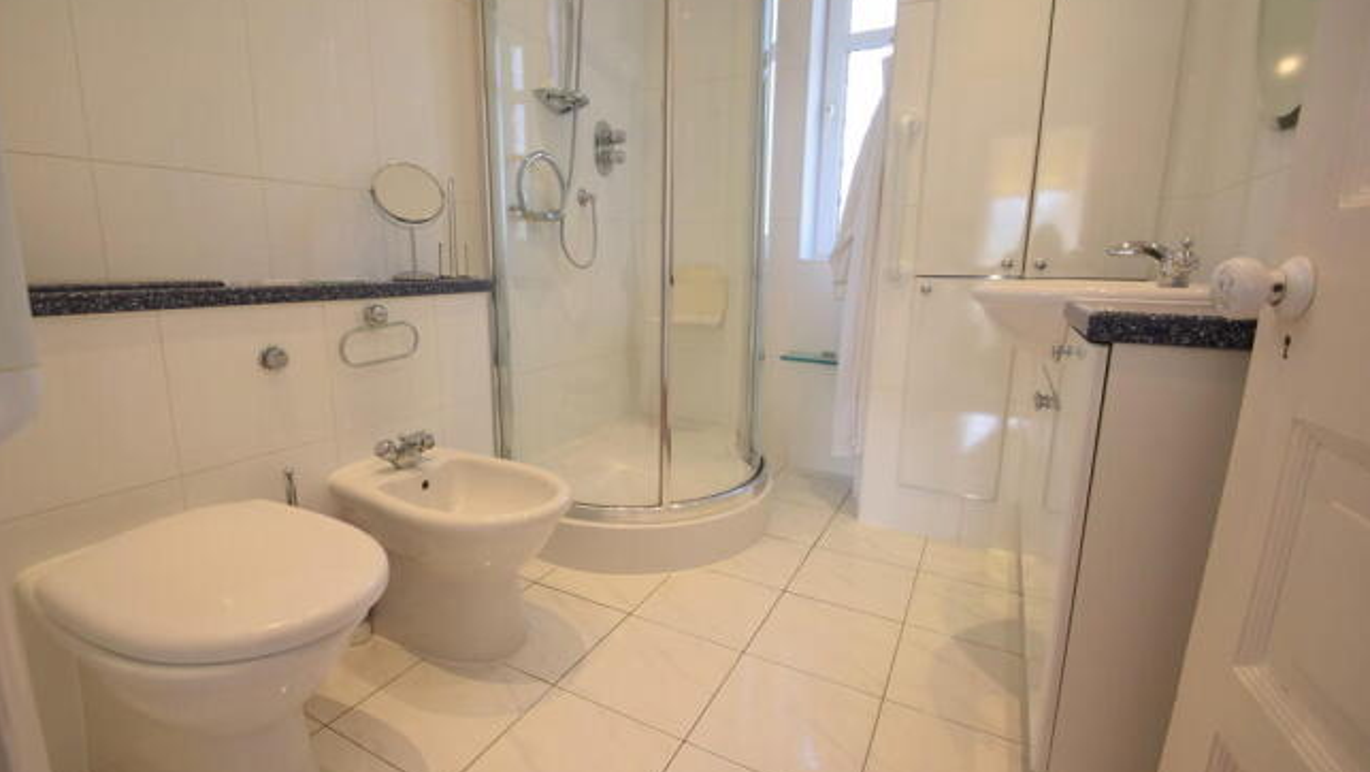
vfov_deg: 67.1
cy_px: 366
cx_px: 676
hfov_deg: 99.4
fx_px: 581
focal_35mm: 16
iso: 400
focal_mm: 10
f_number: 5.6
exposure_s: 1/125
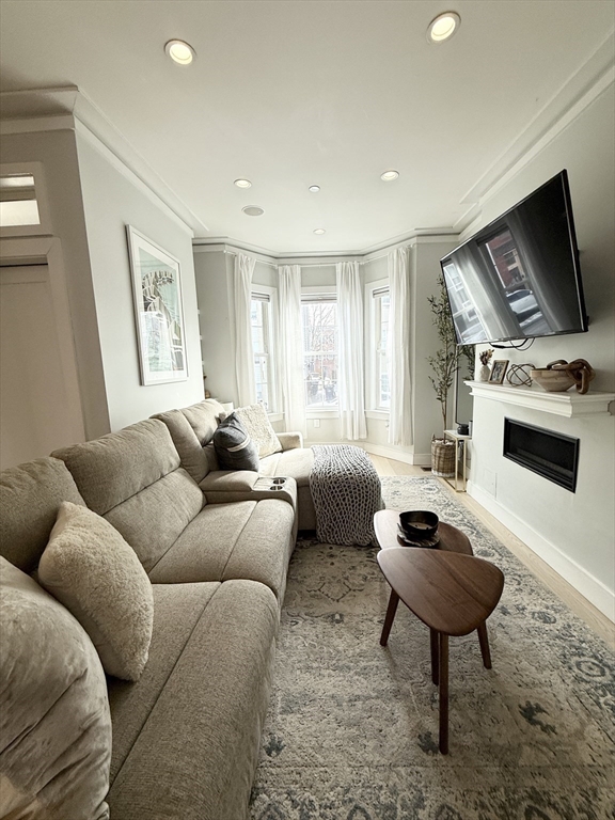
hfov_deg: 85.7
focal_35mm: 14
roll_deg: +1.8
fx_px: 332
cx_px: 308
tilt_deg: -9.6
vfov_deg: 102.1
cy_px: 410
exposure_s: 1/120
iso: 64
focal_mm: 2.22
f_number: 2.2
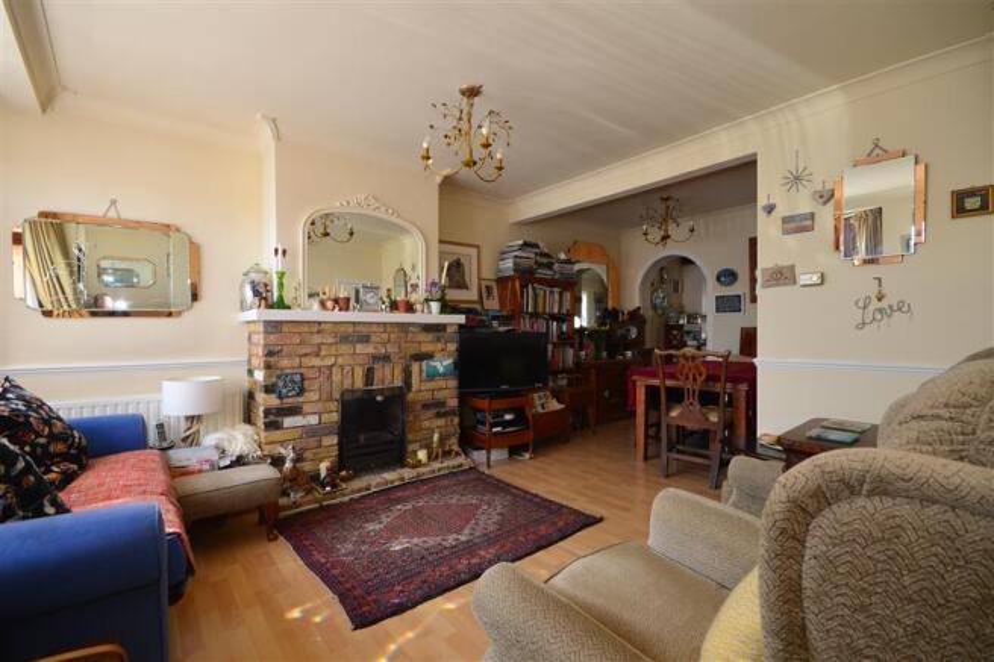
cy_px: 331
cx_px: 497
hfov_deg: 100.4
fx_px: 414
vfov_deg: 77.3
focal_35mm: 15
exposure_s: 1/8
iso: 200
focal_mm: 10
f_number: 10
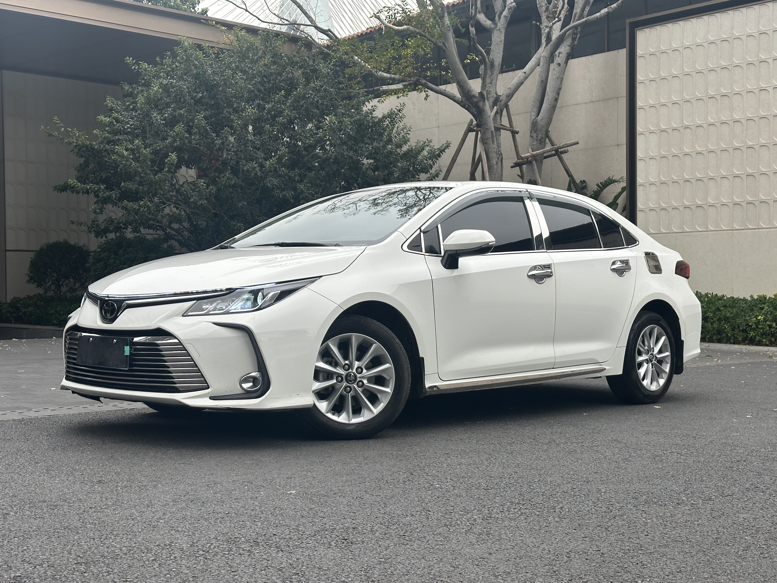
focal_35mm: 48
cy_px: 292
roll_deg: +0.8
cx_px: 388
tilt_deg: -0.8
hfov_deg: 39.7
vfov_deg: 30.3
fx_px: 1077
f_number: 1.78
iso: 64
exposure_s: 1/463
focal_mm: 6.86
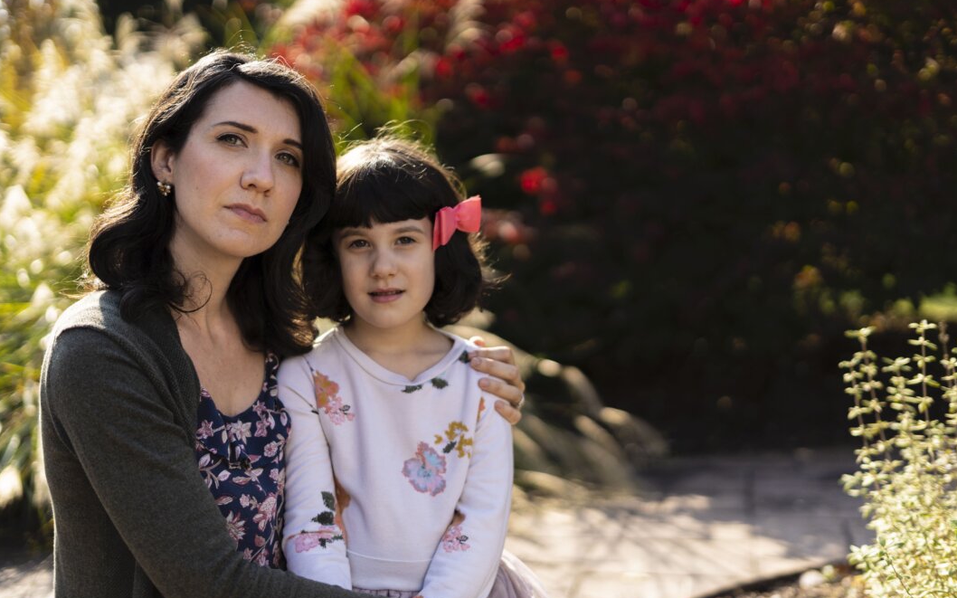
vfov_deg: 24.9
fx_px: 1356
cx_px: 471
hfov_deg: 38.9
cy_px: 299
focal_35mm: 52
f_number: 1.8
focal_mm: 50
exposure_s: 1/3200
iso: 100
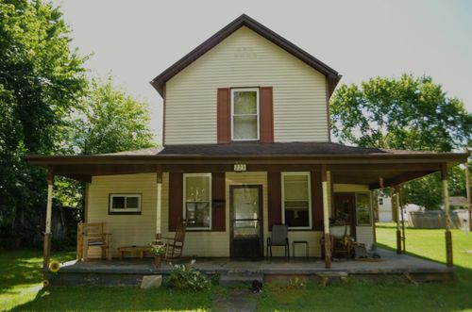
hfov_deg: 62.0
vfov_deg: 43.4
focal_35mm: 30
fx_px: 392
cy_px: 156
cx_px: 236
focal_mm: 20
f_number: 8
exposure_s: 1/250
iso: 200
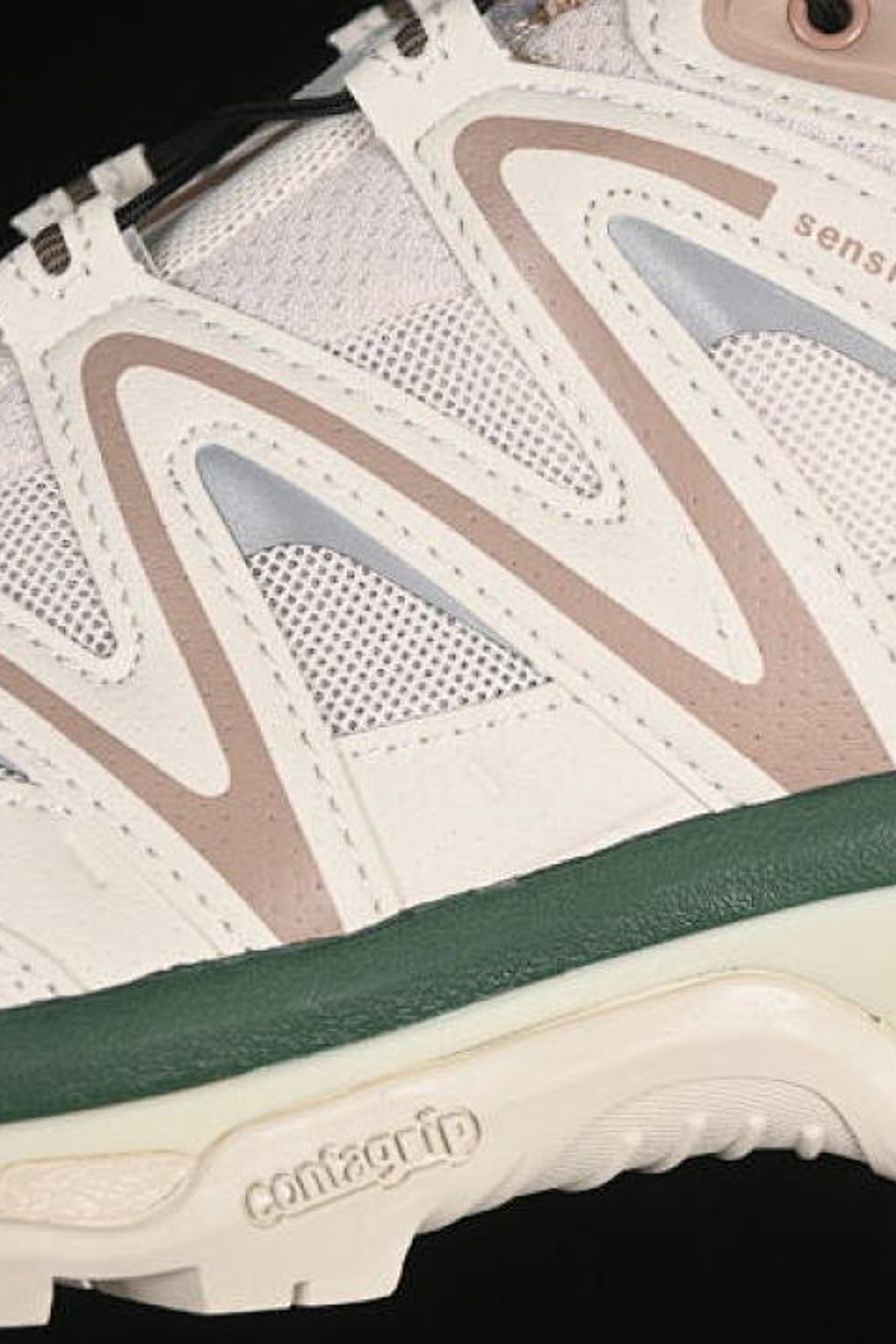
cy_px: 673
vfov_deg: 18.1
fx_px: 4218
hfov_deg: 12.1
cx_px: 658
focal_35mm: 113
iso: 160
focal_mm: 50
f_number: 7.1
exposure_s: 1/80
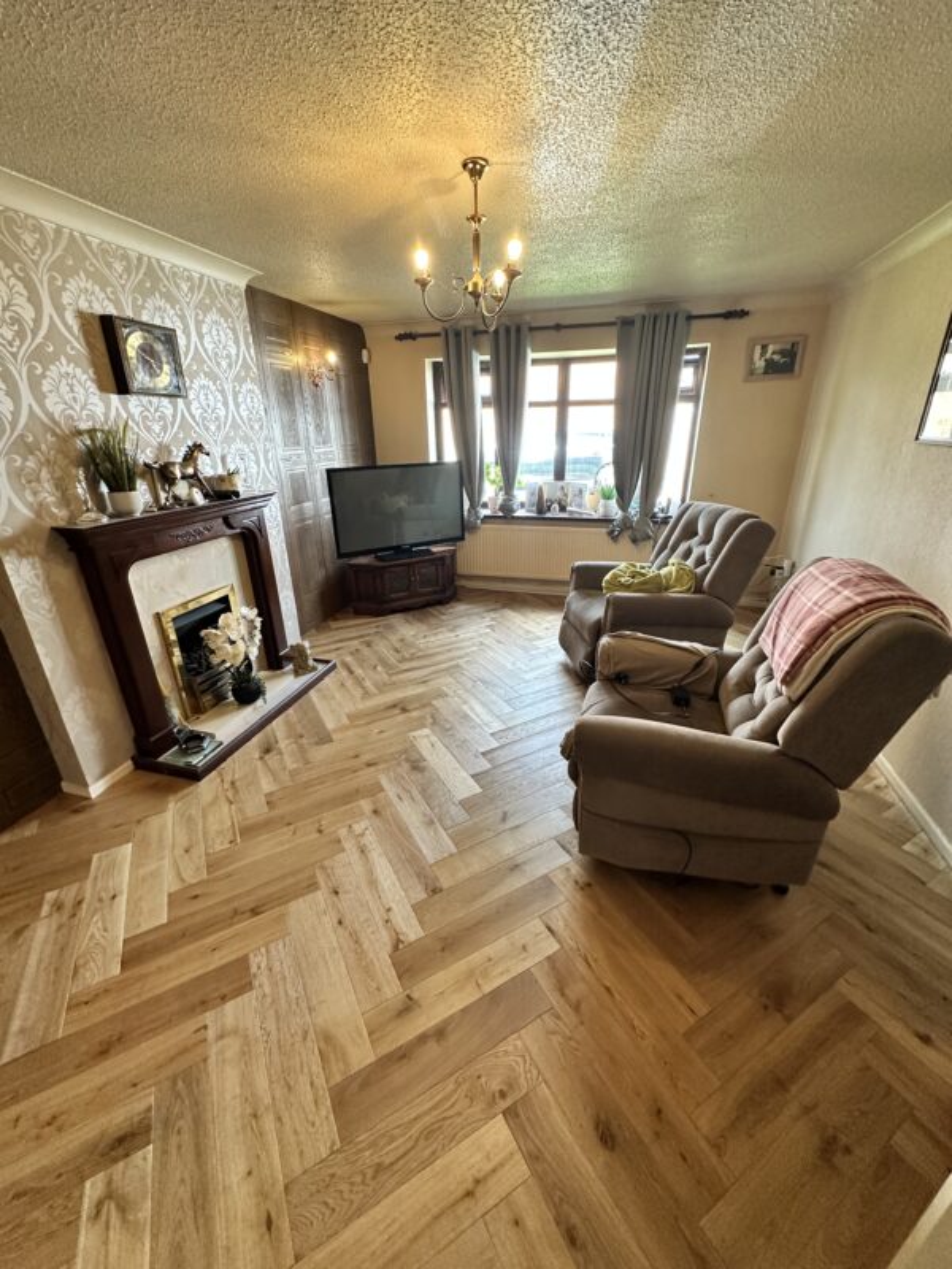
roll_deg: +0.8
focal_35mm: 14
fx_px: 513
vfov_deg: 102.1
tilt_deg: -22.3
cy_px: 634
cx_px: 476
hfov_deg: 85.7
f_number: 2.2
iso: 320
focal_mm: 2.22
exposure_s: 1/100
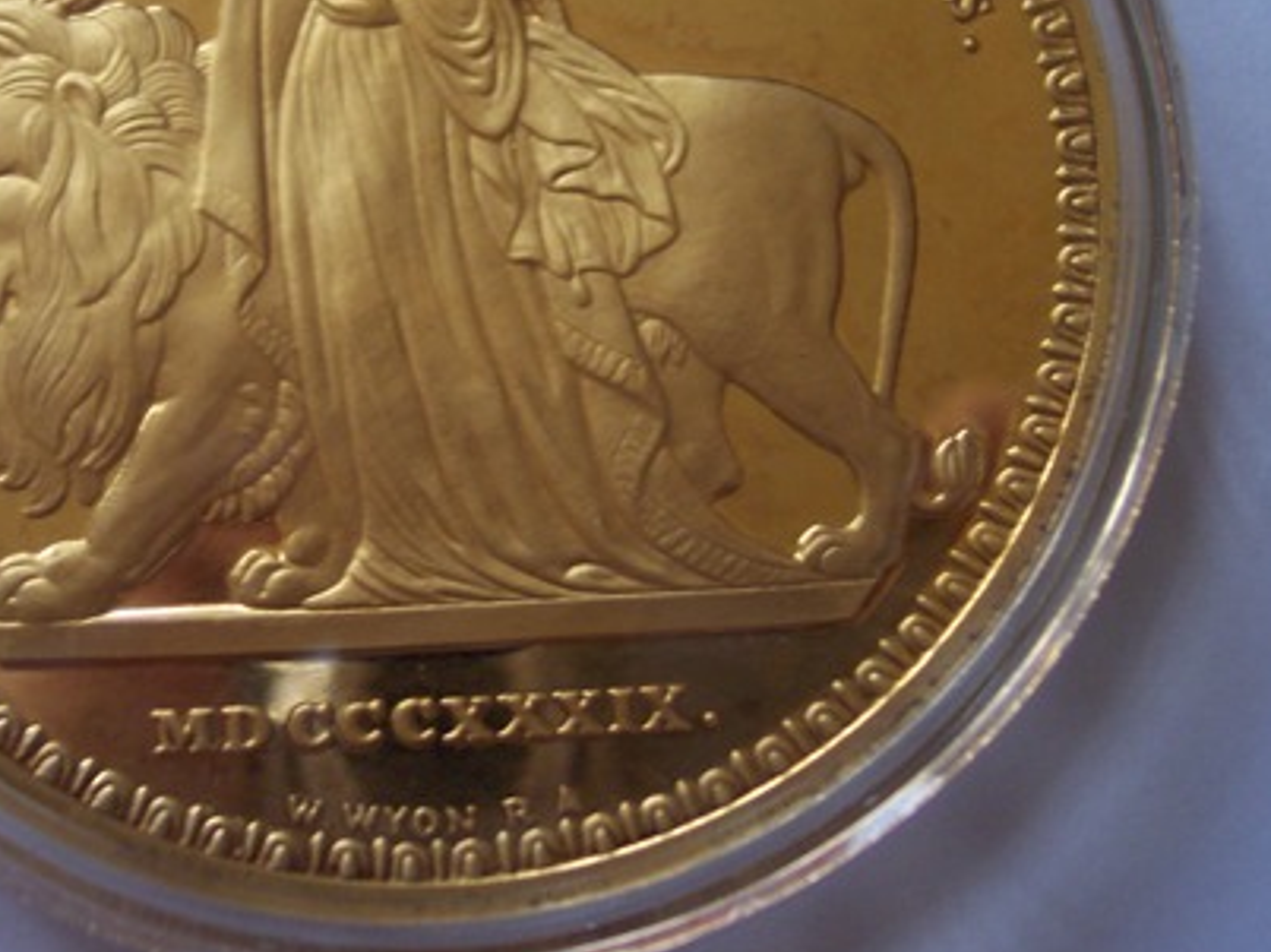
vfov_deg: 23.7
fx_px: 2238
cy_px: 232
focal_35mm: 61
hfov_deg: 31.5
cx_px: 428
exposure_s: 1/30
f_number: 2.8
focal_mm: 8
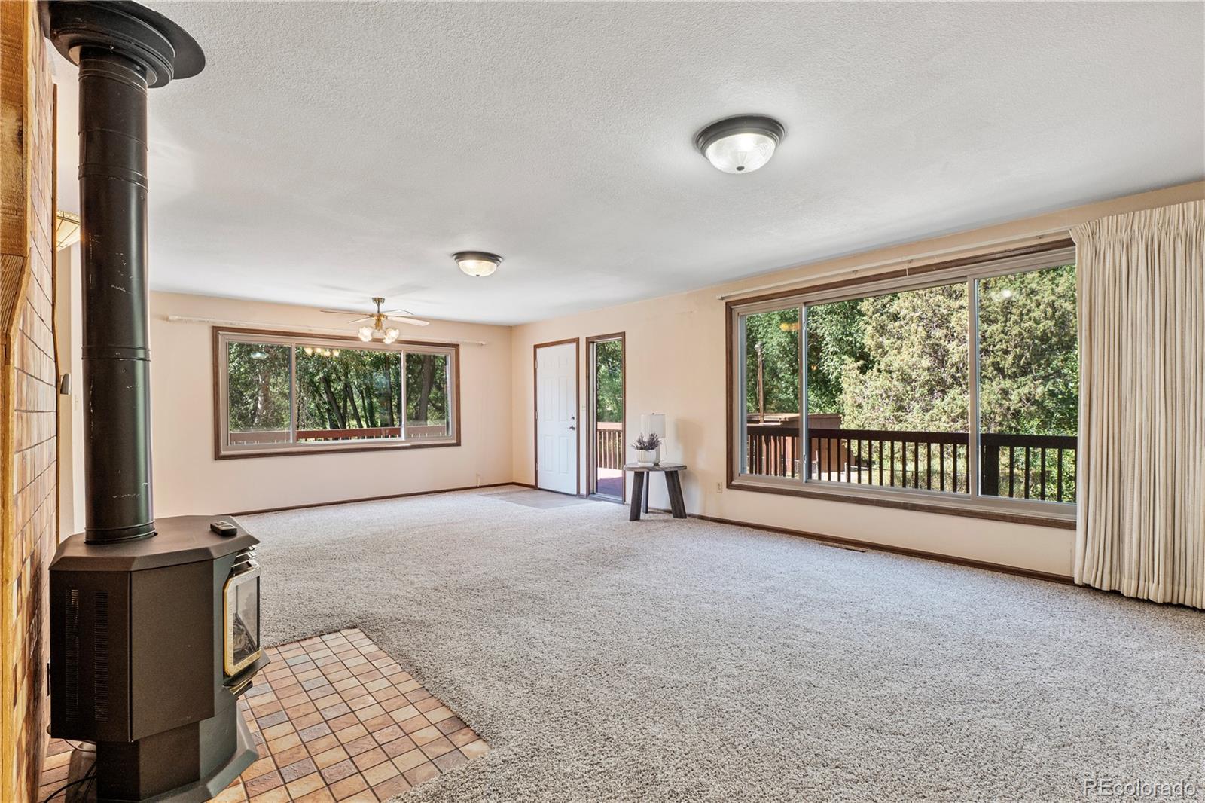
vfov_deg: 72.0
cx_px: 602
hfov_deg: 95.0
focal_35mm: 16
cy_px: 402
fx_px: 552
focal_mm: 11
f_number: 8
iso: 250
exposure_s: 1/4
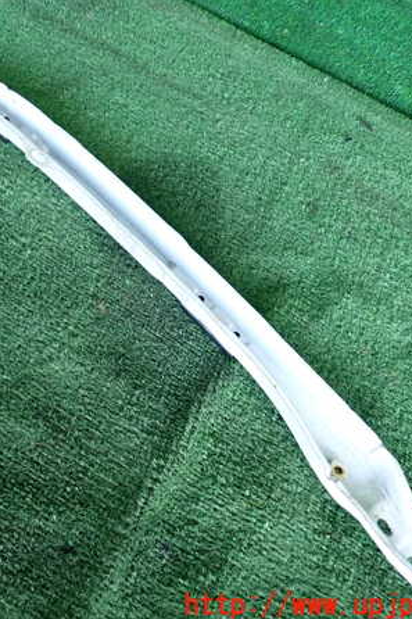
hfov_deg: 31.1
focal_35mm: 42
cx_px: 82
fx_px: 722
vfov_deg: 46.4
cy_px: 311
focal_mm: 5.4
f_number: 2.3
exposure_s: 1/125
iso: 500
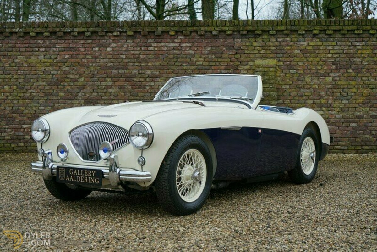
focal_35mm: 52
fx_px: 545
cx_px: 188
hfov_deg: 38.2
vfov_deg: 26.0
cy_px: 126
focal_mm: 52
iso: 200
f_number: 7.1
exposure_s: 1/60
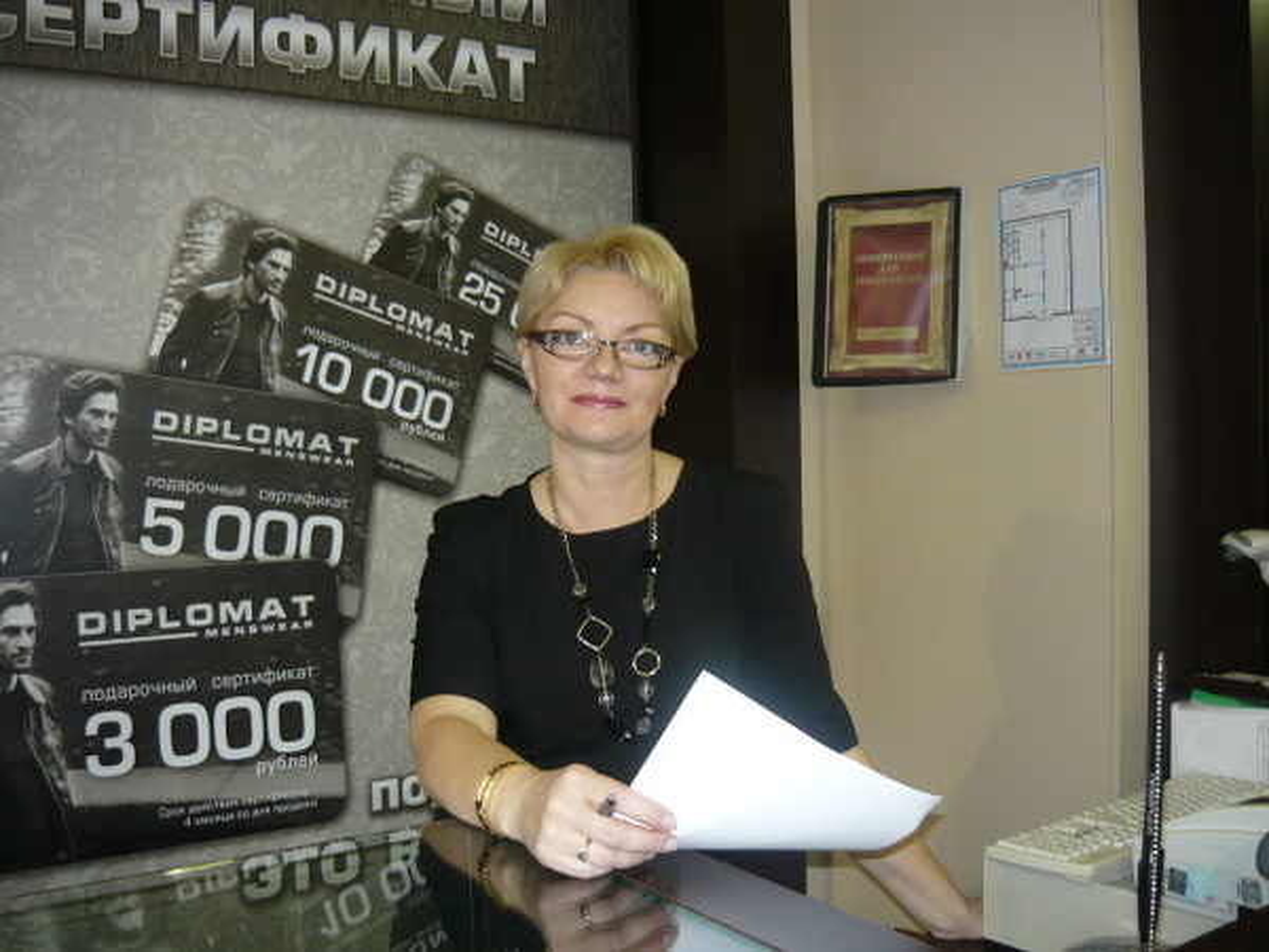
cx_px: 634
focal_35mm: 33
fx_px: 1210
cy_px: 476
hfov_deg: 55.4
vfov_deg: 42.9
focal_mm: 5.5
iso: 100
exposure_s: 1/30
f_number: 2.8
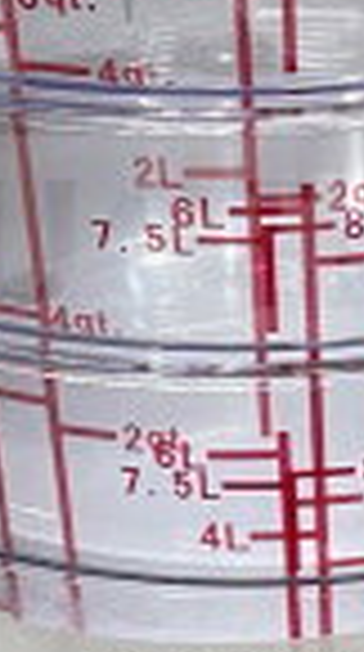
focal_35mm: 159
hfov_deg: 7.6
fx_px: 2743
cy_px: -7
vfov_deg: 13.4
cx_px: 301
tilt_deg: -24.6
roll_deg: +1.8
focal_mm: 4.2
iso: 200
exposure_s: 1/60
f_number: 1.6
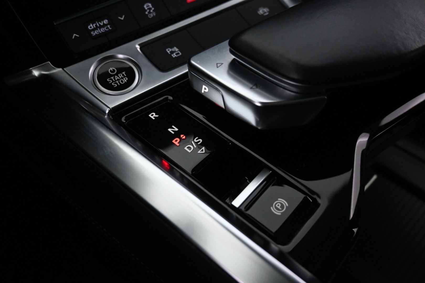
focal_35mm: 31
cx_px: 212
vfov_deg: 42.6
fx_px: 363
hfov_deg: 60.7
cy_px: 142
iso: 2200
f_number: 3.8
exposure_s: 1/30
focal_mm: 20.5
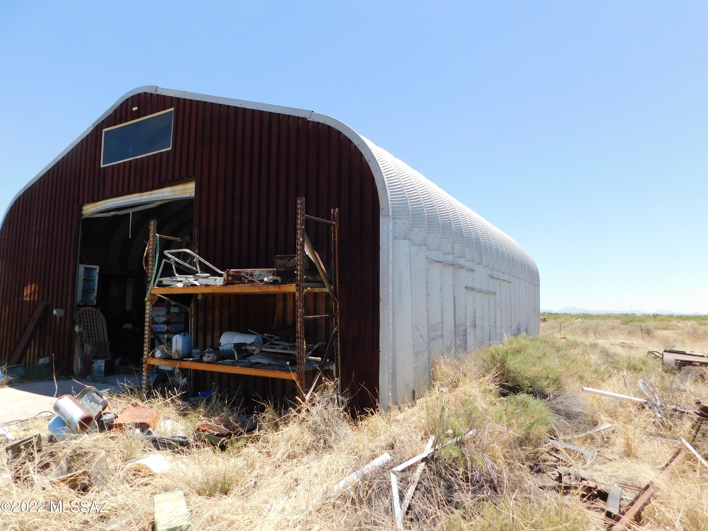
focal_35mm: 23
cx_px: 354
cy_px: 266
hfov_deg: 73.9
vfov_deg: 58.9
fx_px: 470
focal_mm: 4
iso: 125
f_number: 3
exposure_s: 1/1000
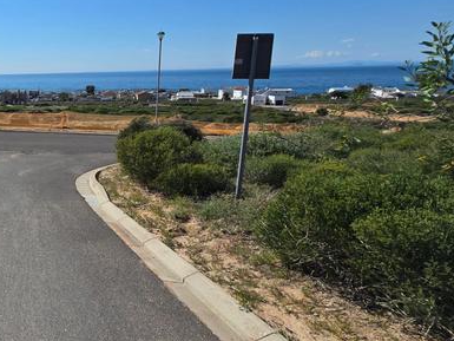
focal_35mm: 27
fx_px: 354
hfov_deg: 52.4
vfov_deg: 51.3
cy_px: 150
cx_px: 4
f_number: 2.2
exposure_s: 1/3892
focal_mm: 2.2
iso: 50
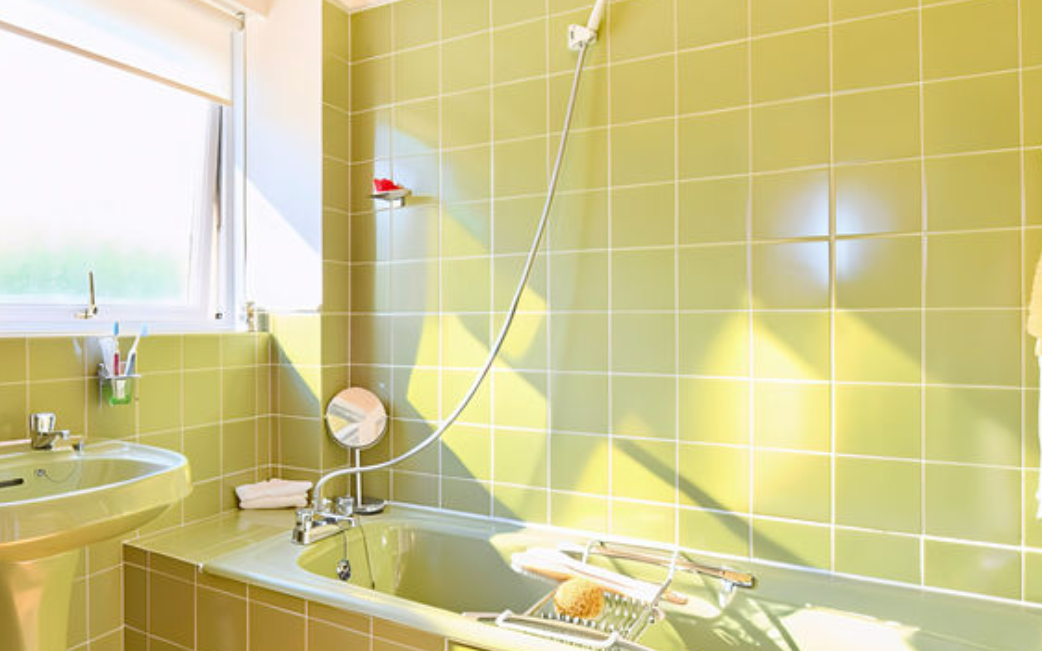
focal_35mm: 26
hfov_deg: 67.4
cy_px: 329
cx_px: 304
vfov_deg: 47.6
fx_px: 738
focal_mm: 14
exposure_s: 1/15
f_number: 13
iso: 250
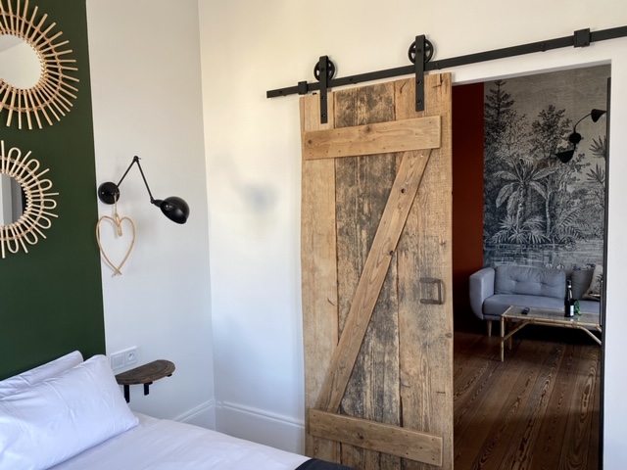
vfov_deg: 53.1
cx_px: 314
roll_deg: +0.7
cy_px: 235
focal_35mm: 26
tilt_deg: -3.0
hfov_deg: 67.3
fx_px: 471
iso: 64
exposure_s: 1/121
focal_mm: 4.25
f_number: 1.8
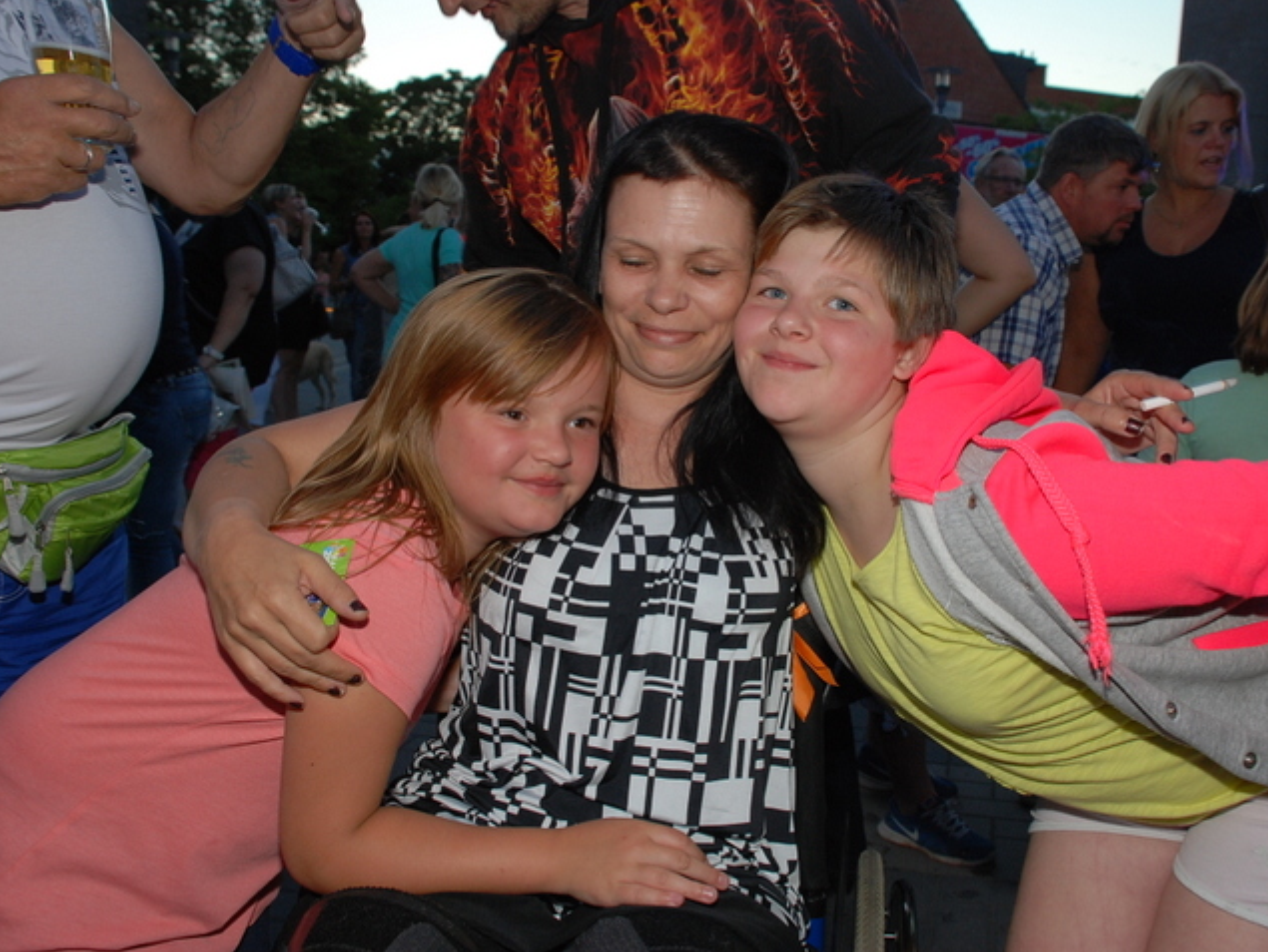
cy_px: 475
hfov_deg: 51.2
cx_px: 707
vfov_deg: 39.7
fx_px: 1319
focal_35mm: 36
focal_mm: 22
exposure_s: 1/60
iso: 320
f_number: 5.6
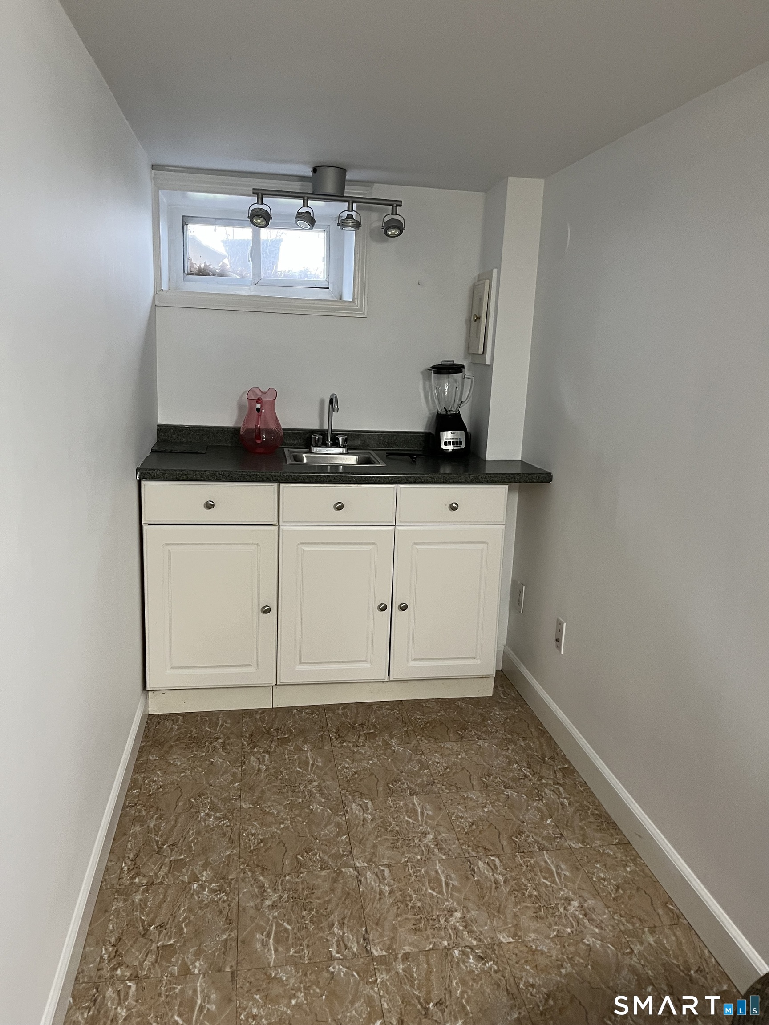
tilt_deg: -10.8
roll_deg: -2.6
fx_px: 770
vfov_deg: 67.3
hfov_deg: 53.1
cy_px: 512
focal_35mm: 26
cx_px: 384
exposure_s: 1/60
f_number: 1.6
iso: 250
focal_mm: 5.1
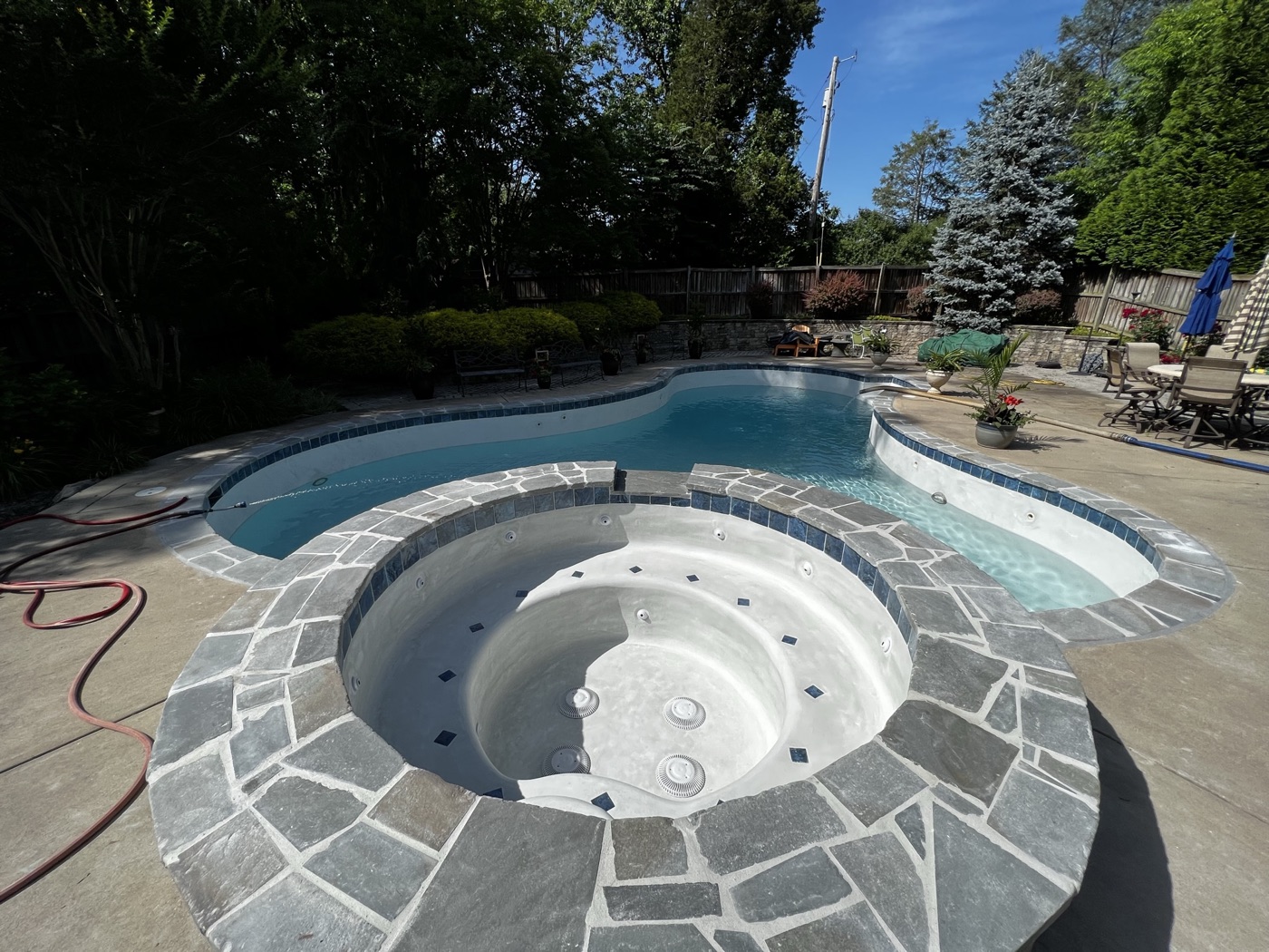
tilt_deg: -19.3
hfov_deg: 106.2
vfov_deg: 89.9
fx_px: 477
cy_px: 476
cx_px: 634
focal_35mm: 13
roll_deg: +1.0
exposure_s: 1/2137
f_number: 1.8
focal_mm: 1.57
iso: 32
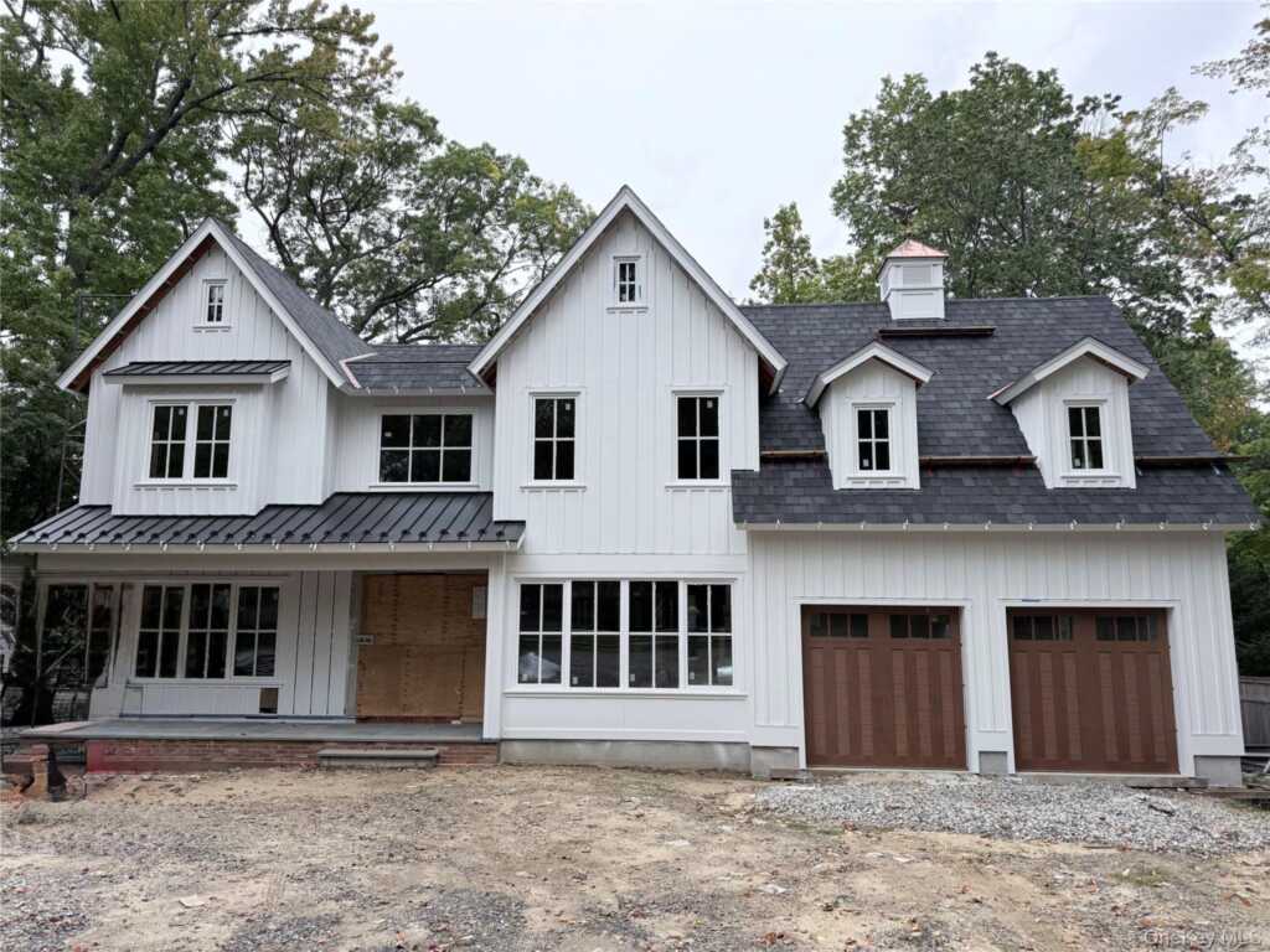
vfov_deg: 56.8
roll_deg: -0.4
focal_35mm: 24
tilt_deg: +8.5
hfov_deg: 71.6
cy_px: 476
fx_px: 881
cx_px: 635
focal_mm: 6.76
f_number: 1.78
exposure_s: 1/1410
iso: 100
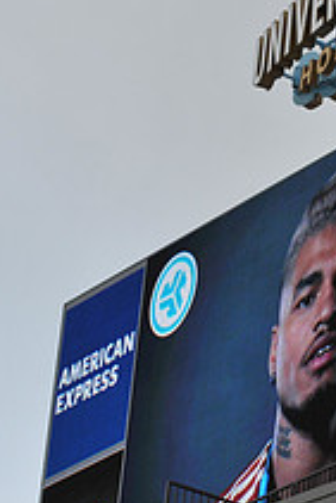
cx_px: 346
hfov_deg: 4.9
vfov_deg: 7.4
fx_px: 3913
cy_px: 231
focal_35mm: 280
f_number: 7.1
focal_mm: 102
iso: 400
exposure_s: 1/200
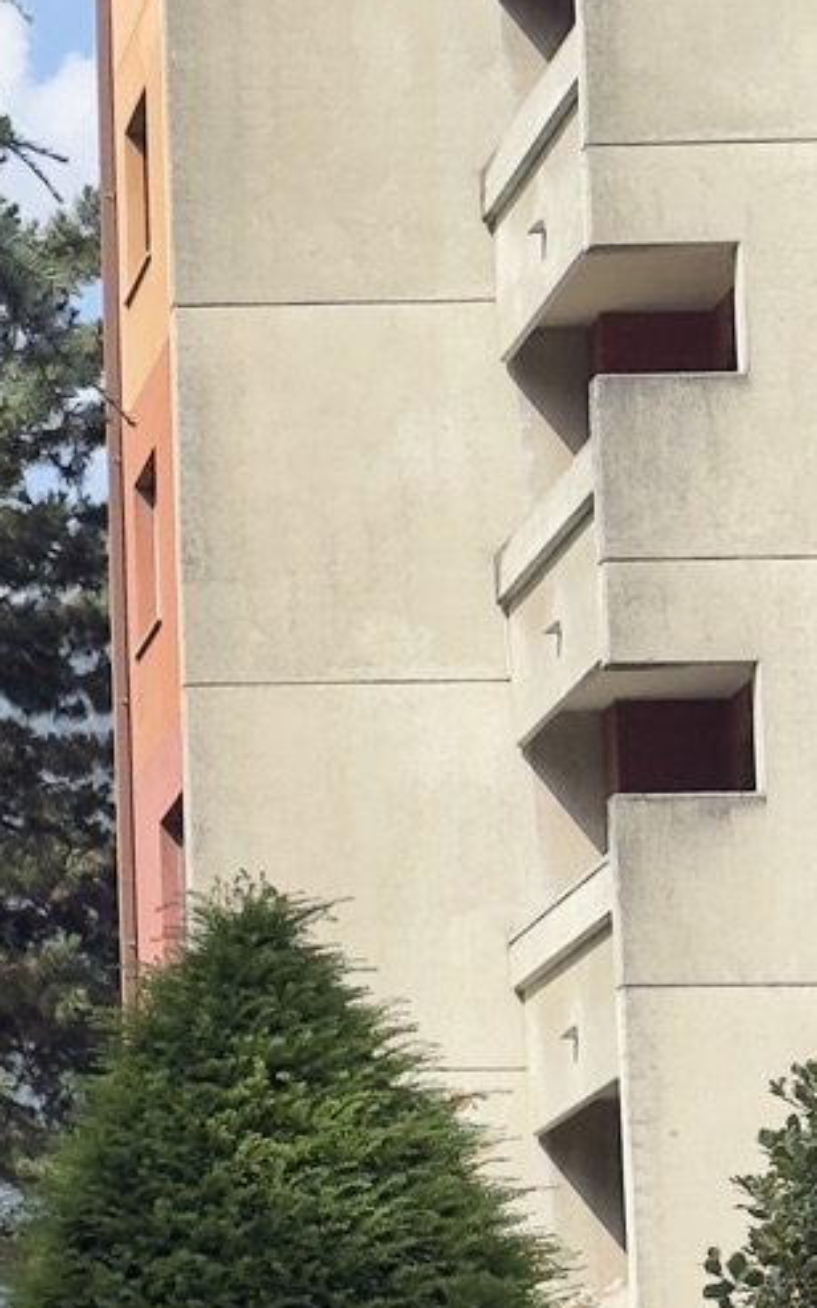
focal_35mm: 165
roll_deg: -0.2
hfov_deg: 7.7
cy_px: 921
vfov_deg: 12.7
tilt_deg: +9.9
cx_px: -706
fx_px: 5880
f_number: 1.78
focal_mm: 6.76
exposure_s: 1/2273
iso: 64
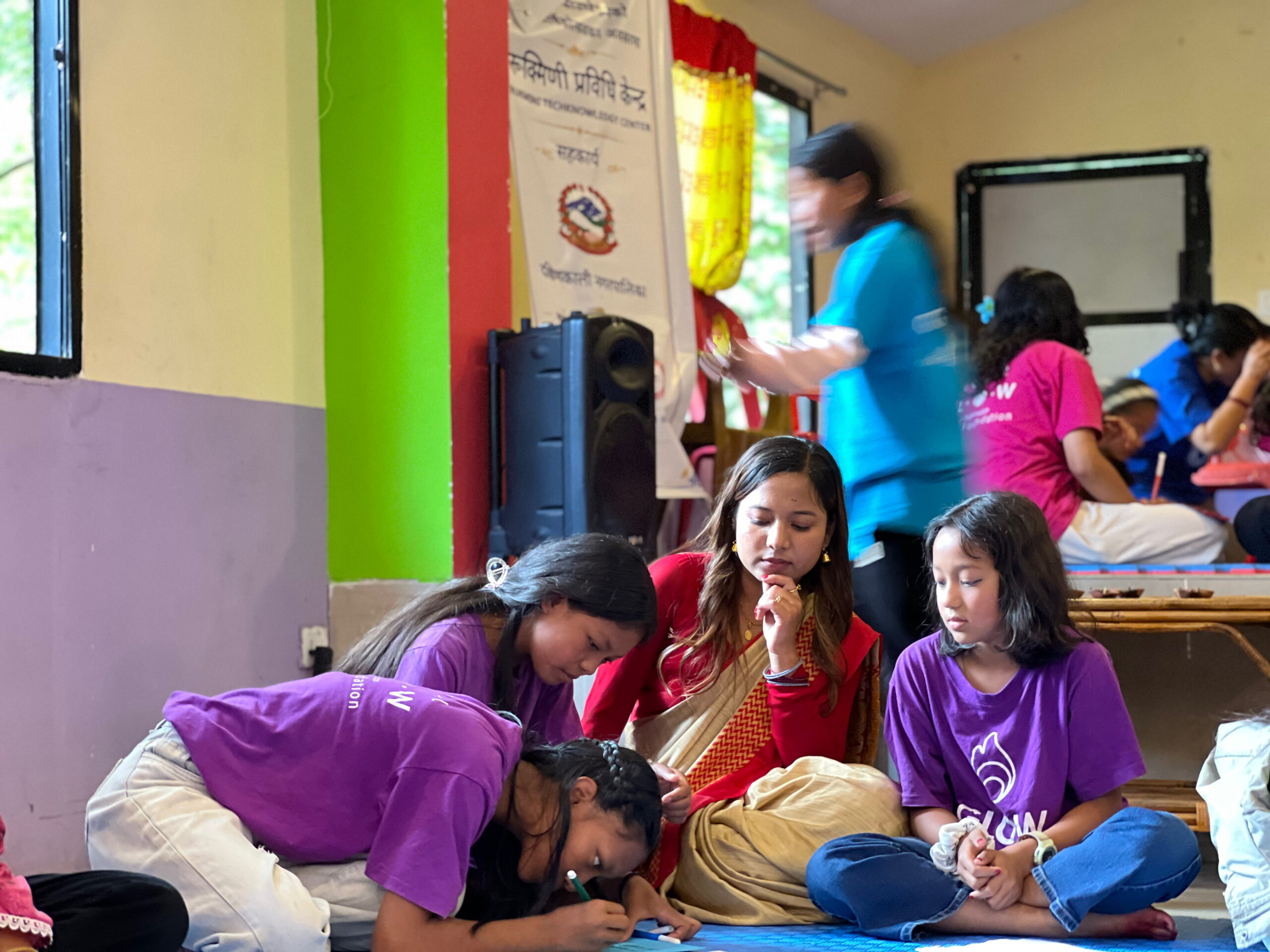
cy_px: 476
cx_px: 635
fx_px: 2825
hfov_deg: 25.3
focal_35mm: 77
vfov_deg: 19.1
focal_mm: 9
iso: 400
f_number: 2.8
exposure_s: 1/20
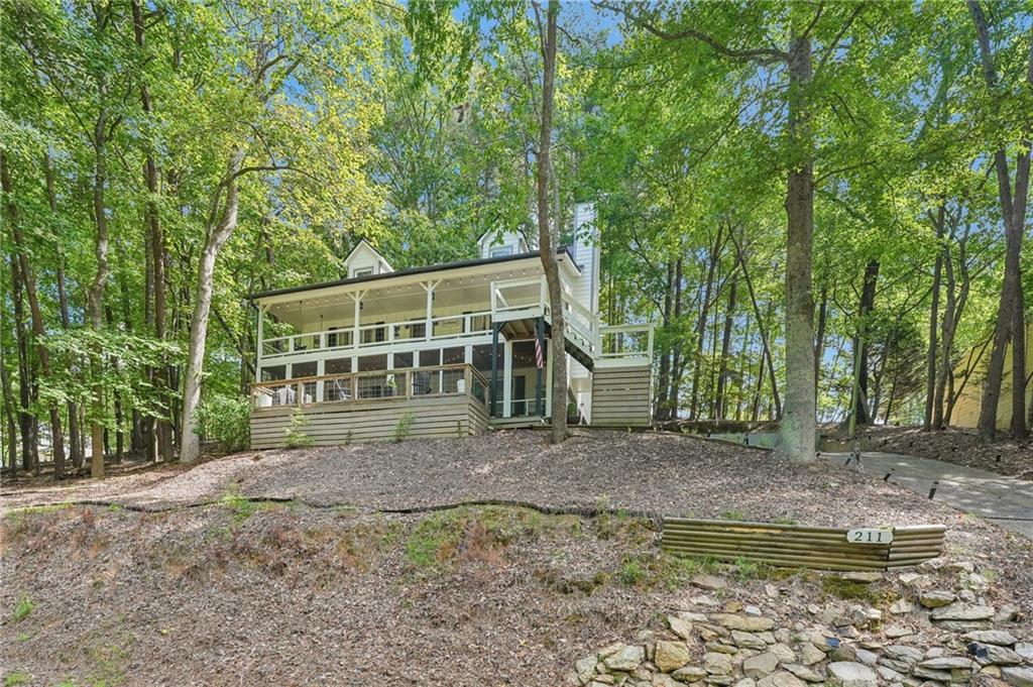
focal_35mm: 14
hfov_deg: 104.3
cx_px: 516
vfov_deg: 81.1
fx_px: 401
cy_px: 344
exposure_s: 1/80
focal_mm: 14
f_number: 8
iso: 320
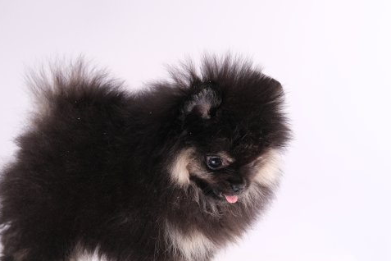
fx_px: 738
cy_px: 167
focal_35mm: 68
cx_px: 182
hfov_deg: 29.6
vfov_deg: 20.0
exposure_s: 1/125
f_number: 8
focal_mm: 35
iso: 160
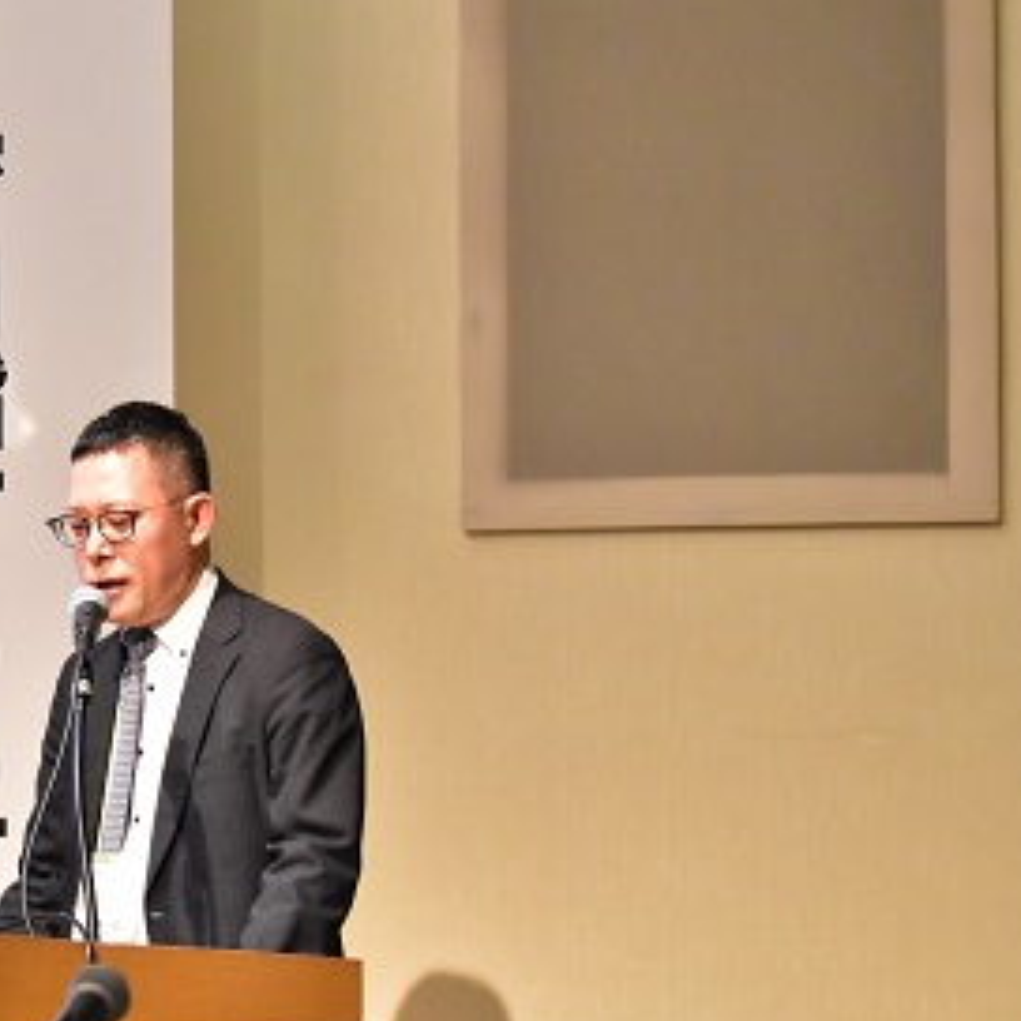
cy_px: 499
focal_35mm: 155
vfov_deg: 11.3
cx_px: 41
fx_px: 5170
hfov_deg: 11.2
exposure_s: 1/125
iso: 4000
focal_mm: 55
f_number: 4.5
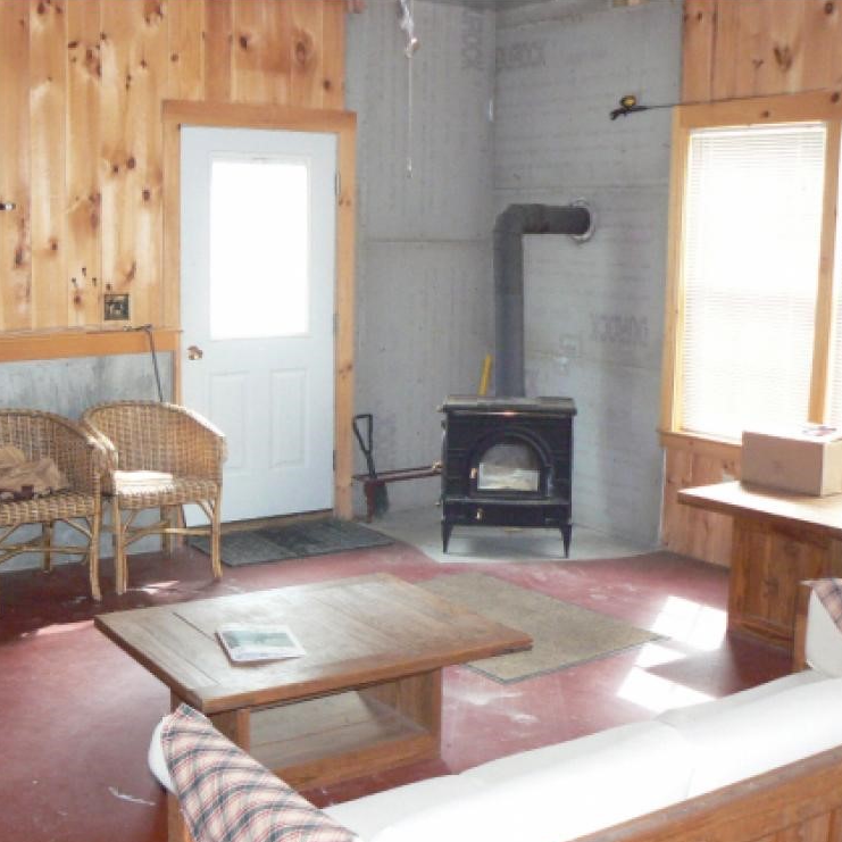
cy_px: 432
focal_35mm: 44
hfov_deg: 38.2
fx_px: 1211
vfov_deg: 38.3
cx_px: 341
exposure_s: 1/30
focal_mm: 6
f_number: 2.8
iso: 320
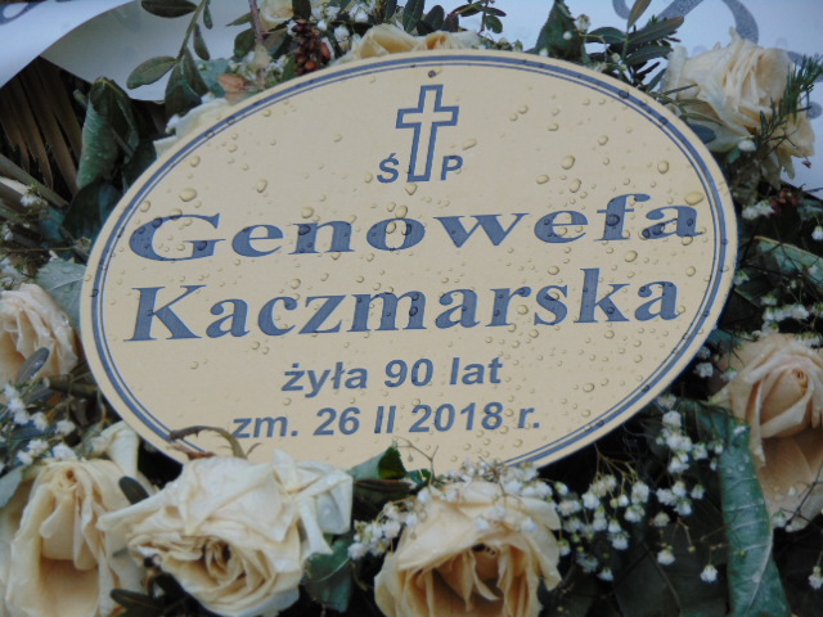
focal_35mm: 307
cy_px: 308
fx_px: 7299
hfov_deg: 6.5
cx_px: 412
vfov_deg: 4.8
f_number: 4.2
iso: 80
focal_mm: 55.1
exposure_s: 1/200
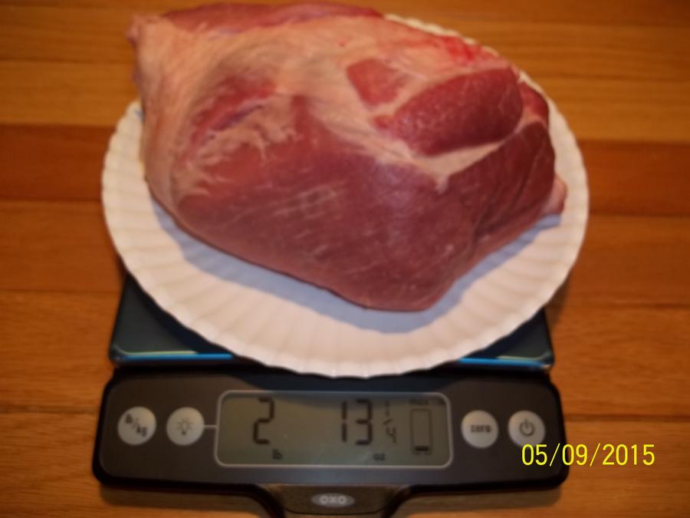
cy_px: 259
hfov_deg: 56.8
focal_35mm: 32
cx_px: 345
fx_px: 638
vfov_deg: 44.2
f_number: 2.9
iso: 64
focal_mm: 5.7
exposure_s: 1/30
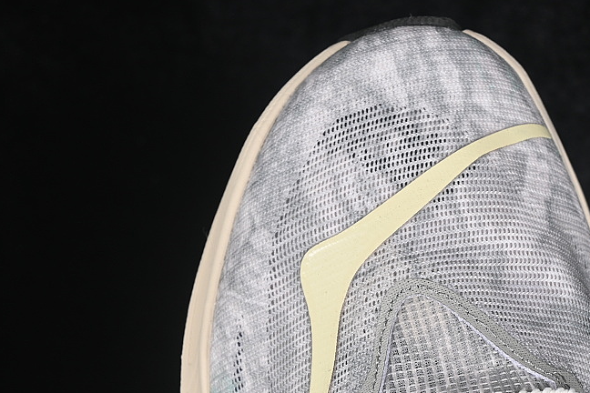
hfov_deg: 16.3
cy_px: 310
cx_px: 407
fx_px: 2048
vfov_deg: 10.9
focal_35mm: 125
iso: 160
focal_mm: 50
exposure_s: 1/80
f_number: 7.1
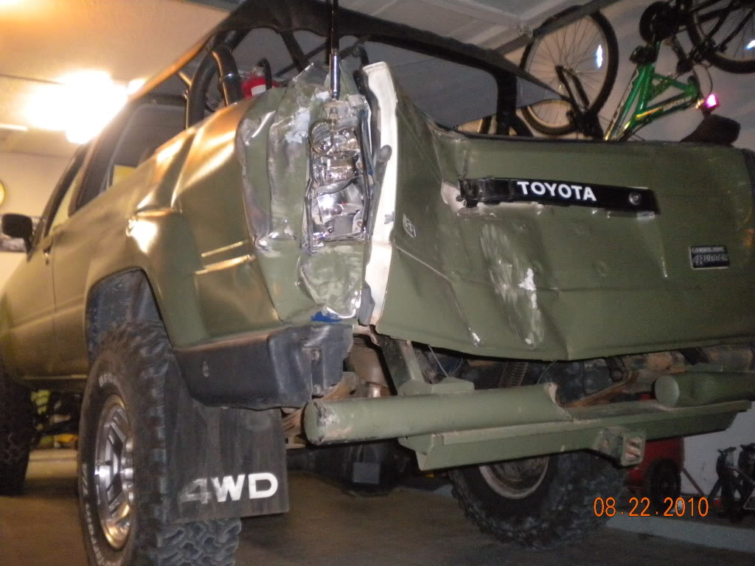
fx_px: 763
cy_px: 283
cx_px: 378
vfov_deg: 40.7
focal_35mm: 35
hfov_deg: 52.6
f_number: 3.1
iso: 800
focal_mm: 6.3
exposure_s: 1/30
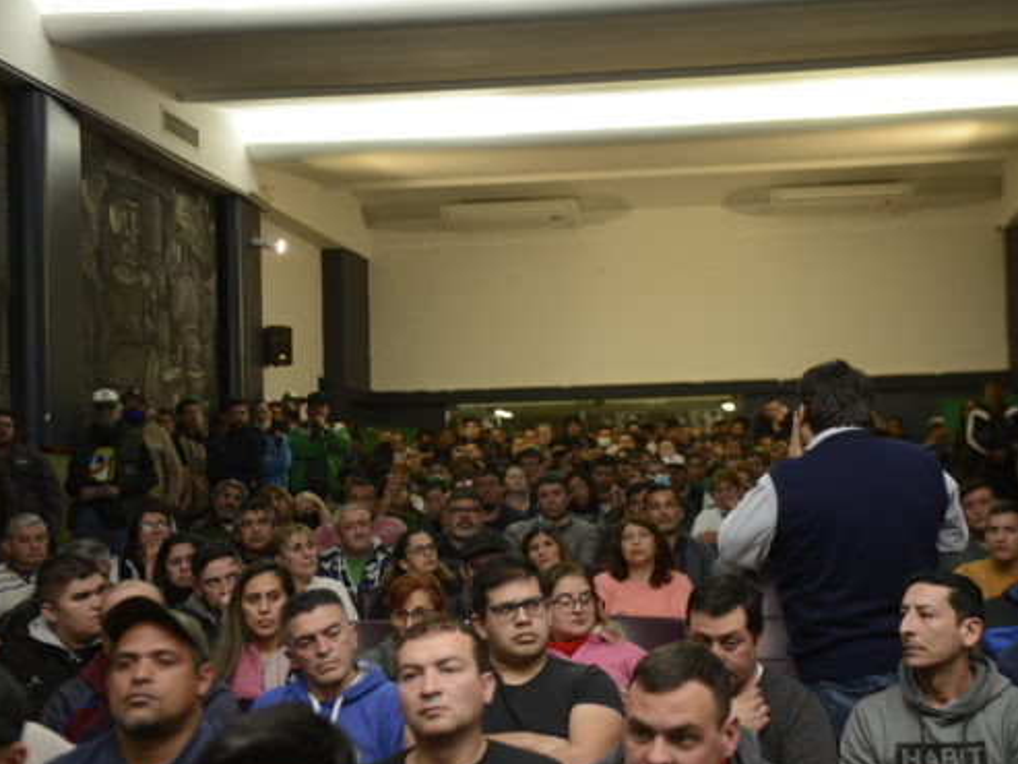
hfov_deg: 33.2
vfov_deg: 25.2
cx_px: 584
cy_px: 424
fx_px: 1706
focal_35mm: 58
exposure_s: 1/250
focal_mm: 48
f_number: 4.5
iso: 1600
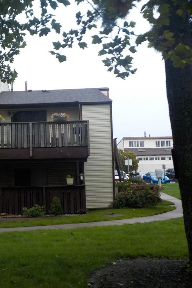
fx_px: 336
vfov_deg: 46.4
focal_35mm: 42
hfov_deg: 31.2
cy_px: 143
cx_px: 41
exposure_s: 1/40
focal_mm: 4.1
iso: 125
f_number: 3.3
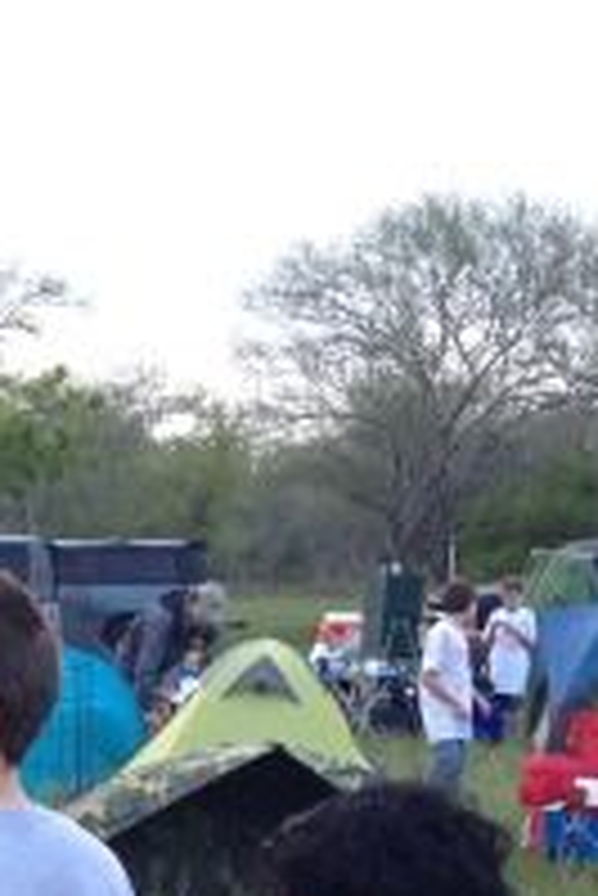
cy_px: 1297
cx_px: -513
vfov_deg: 13.3
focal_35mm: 146
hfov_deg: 9.0
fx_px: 3631
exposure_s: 1/40
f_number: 2.4
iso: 50
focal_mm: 4.28
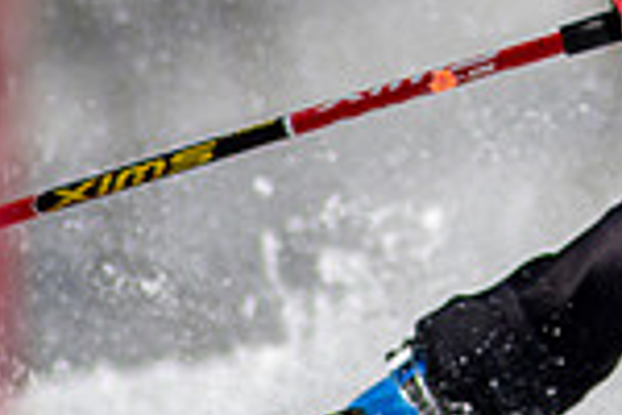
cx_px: 1045
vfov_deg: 0.7
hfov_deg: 1.0
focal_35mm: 2082
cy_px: -165
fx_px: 35970
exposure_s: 1/6400
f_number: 2.8
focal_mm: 300
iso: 100
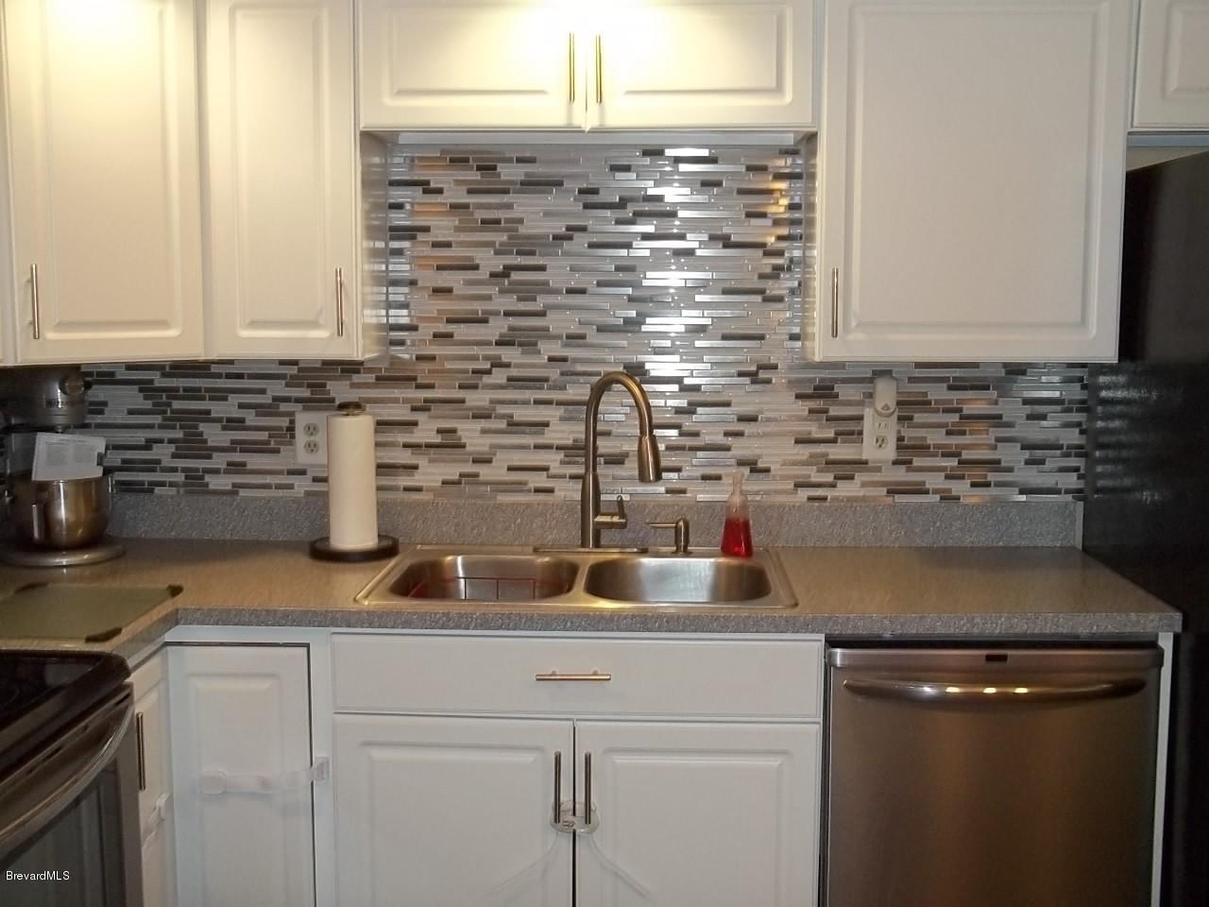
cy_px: 454
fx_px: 1257
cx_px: 604
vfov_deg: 39.7
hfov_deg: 51.4
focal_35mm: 36
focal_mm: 6.5
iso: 160
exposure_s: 1/30
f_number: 3.1
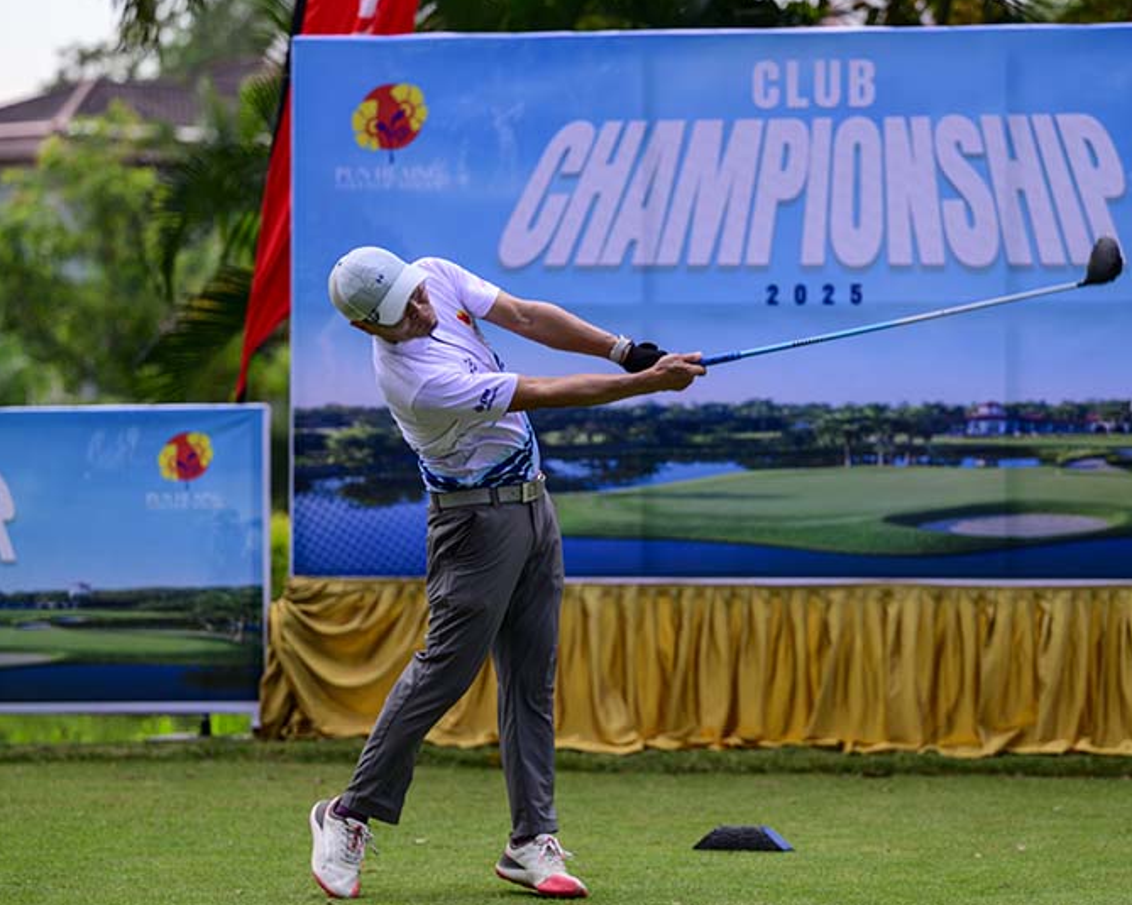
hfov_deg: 13.8
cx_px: 619
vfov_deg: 11.0
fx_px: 4690
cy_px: 455
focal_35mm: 140
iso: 250
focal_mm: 104
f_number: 2.8
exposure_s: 1/1600
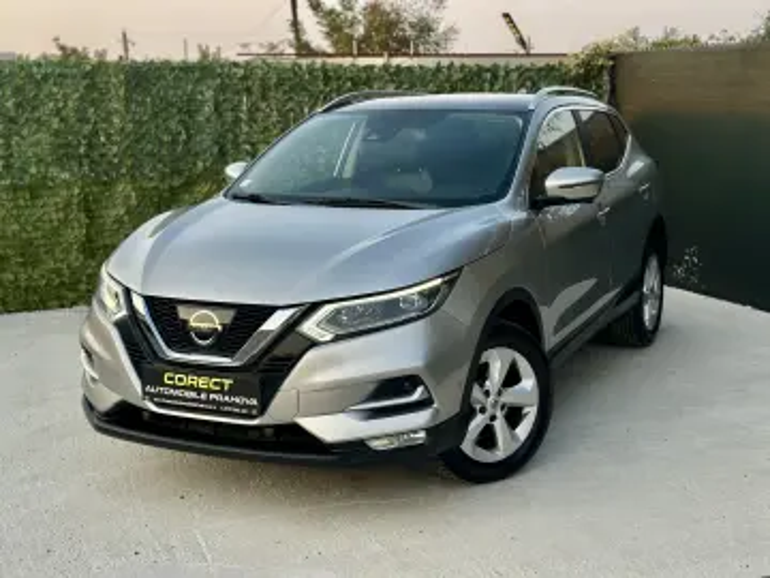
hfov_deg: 39.7
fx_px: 1068
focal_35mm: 48
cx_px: 385
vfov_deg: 30.3
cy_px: 289
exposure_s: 1/971
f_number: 1.78
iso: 80
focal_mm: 6.86
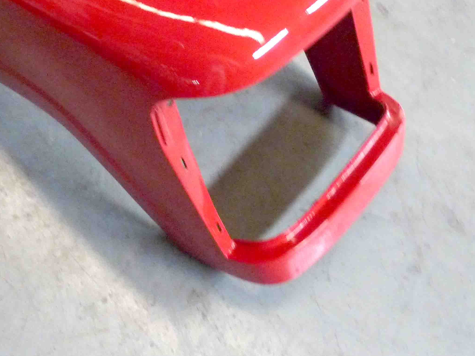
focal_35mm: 49
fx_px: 672
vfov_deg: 28.8
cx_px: 158
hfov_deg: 38.5
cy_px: 57
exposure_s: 1/30
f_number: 3.3
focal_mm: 4.1
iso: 125
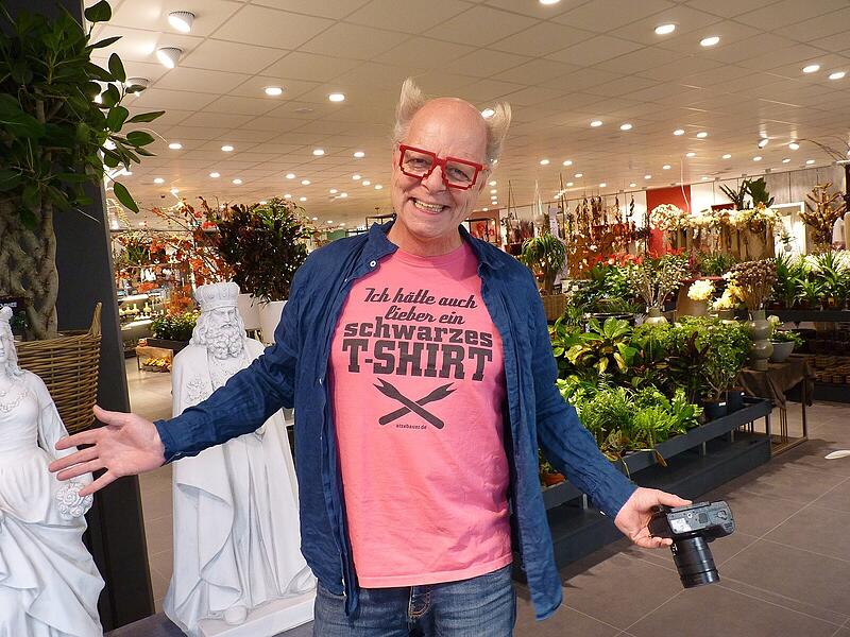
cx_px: 425
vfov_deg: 51.4
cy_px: 318
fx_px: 663
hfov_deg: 65.3
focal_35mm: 27
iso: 250
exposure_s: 1/30
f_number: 2.8
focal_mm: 4.8
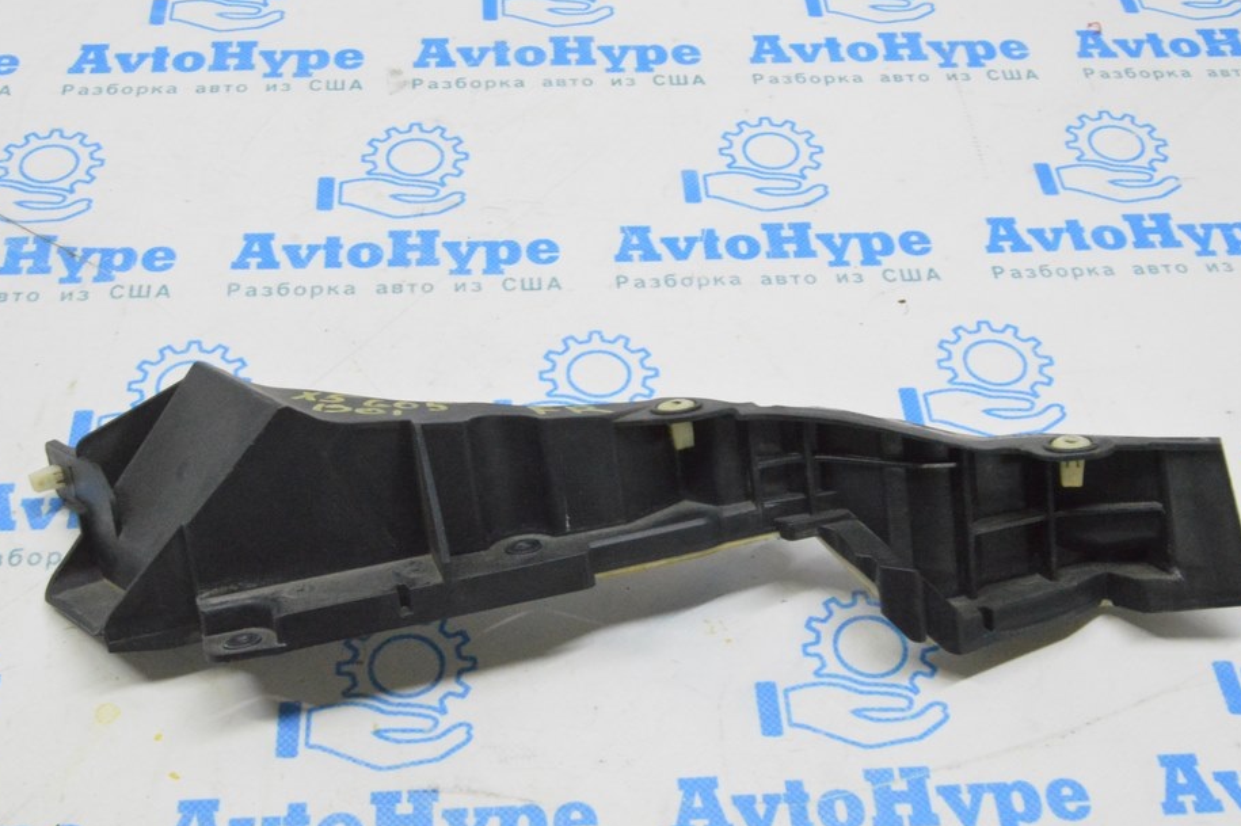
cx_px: 609
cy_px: 405
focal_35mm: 47
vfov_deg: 28.6
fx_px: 1619
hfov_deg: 41.9
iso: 6400
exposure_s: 1/20
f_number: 20
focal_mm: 28
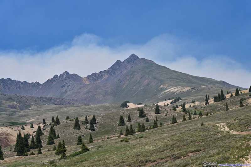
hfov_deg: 38.9
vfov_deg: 26.5
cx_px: 126
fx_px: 355
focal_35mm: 51
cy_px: 84
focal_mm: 51
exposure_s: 1/800
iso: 64
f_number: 6.3
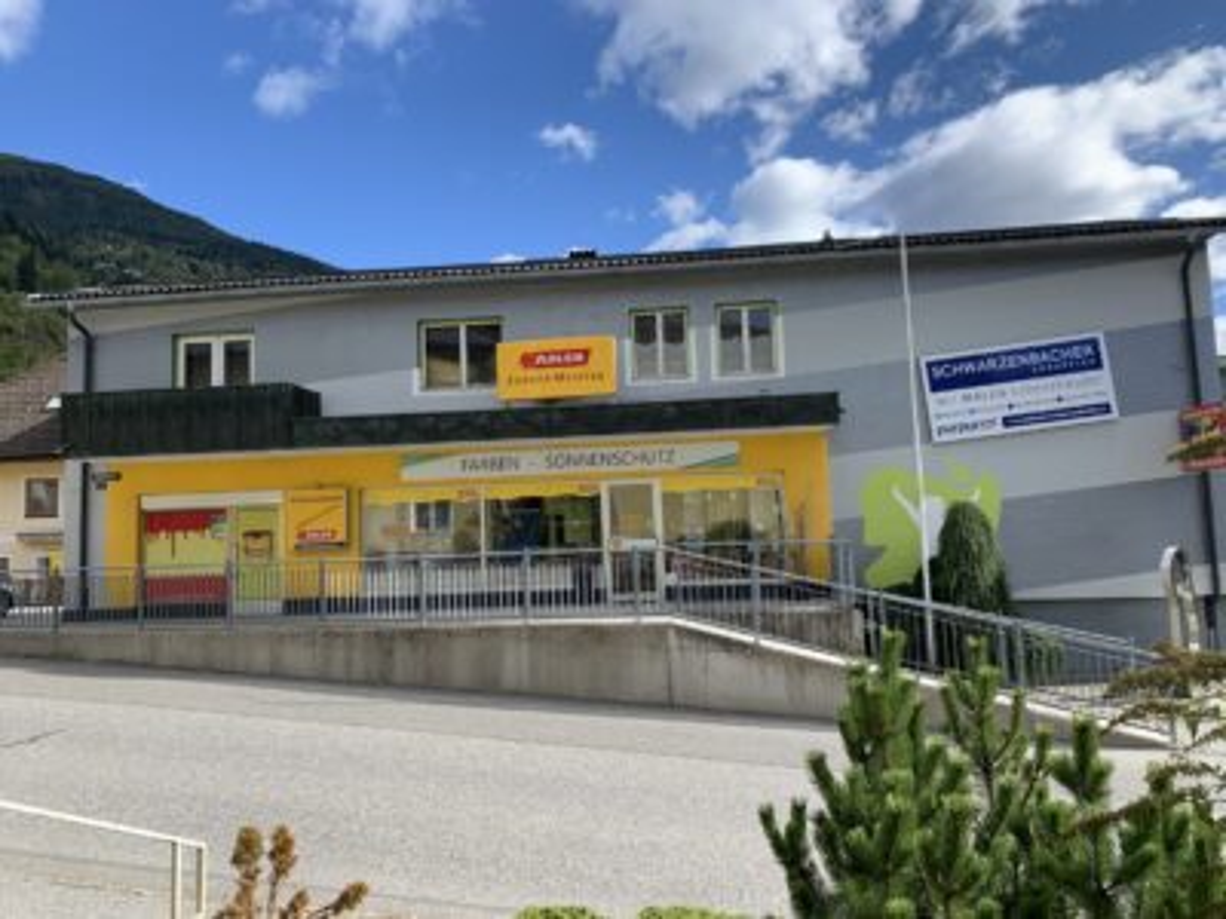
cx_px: 613
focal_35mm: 26
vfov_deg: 53.1
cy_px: 460
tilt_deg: +4.7
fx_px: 921
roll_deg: +2.2
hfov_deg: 67.3
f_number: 1.8
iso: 25
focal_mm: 4.25
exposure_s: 1/1490
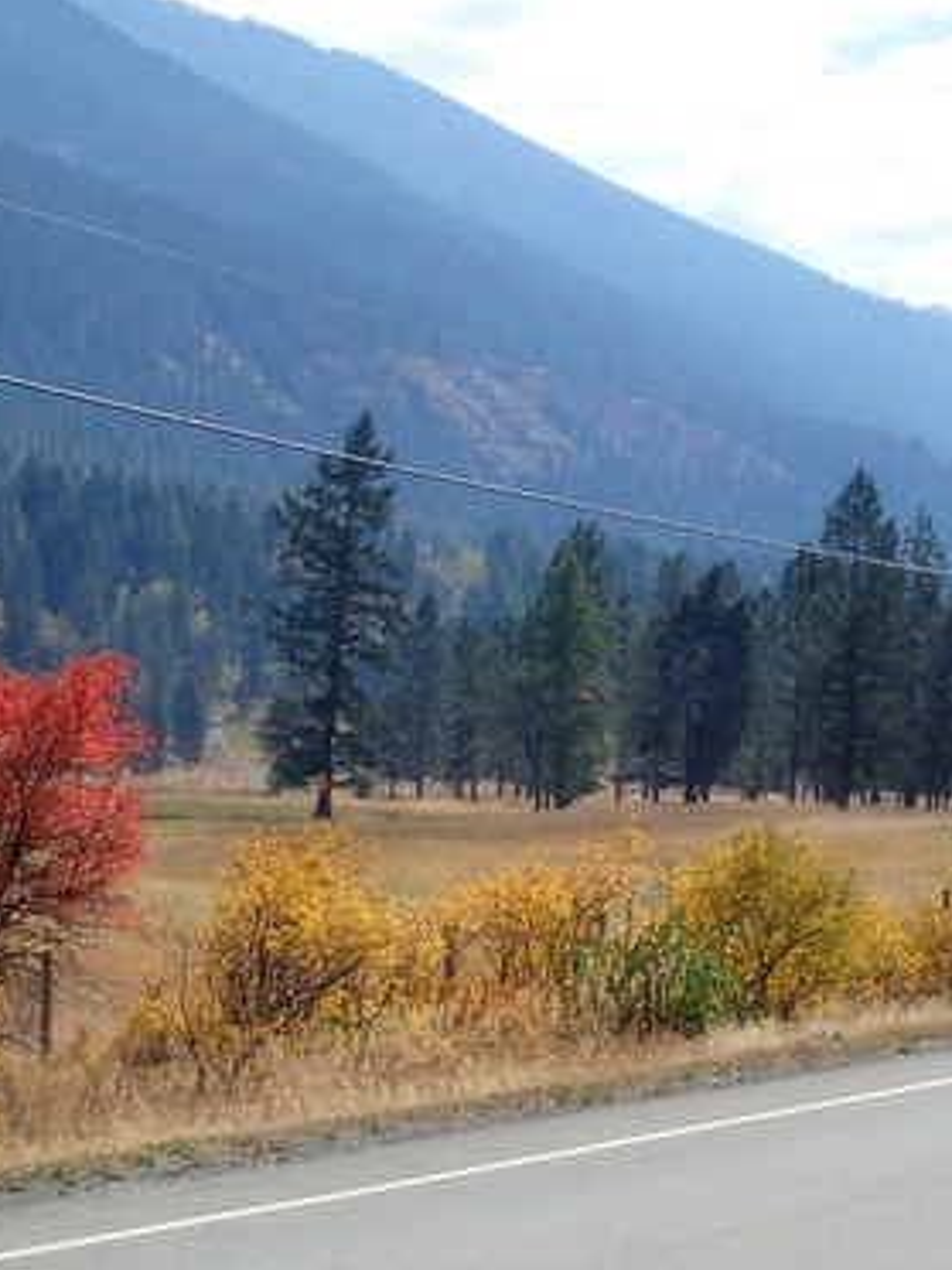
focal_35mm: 98
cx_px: 556
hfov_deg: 15.1
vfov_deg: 20.0
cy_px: 633
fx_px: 3594
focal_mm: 13.1
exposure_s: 1/640
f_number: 5.7
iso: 125
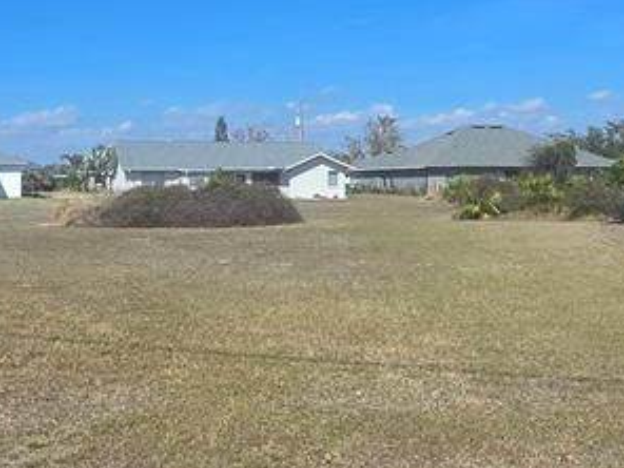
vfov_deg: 32.1
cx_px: 282
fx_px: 811
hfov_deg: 42.0
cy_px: 198
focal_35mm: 45
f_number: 2.2
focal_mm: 2.2
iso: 50
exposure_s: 1/2897
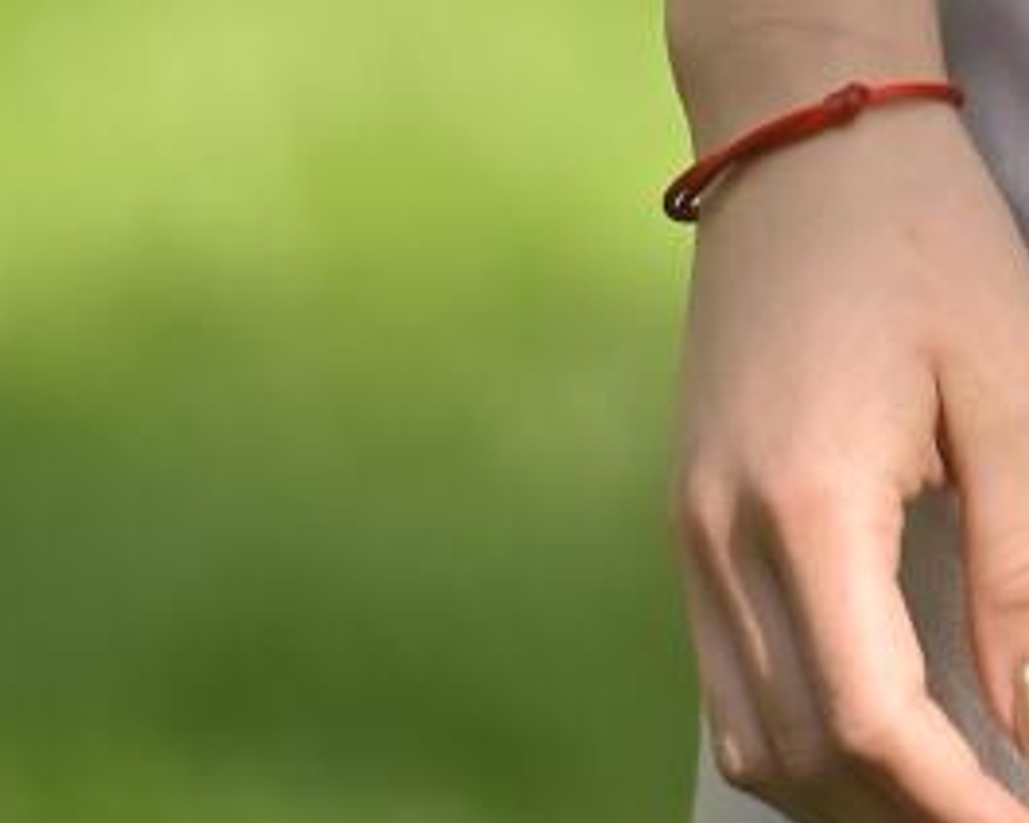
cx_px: 1848
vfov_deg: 1.4
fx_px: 33043
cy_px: -1623
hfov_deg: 1.8
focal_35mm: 1085
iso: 200
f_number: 4
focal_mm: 170
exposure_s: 1/800
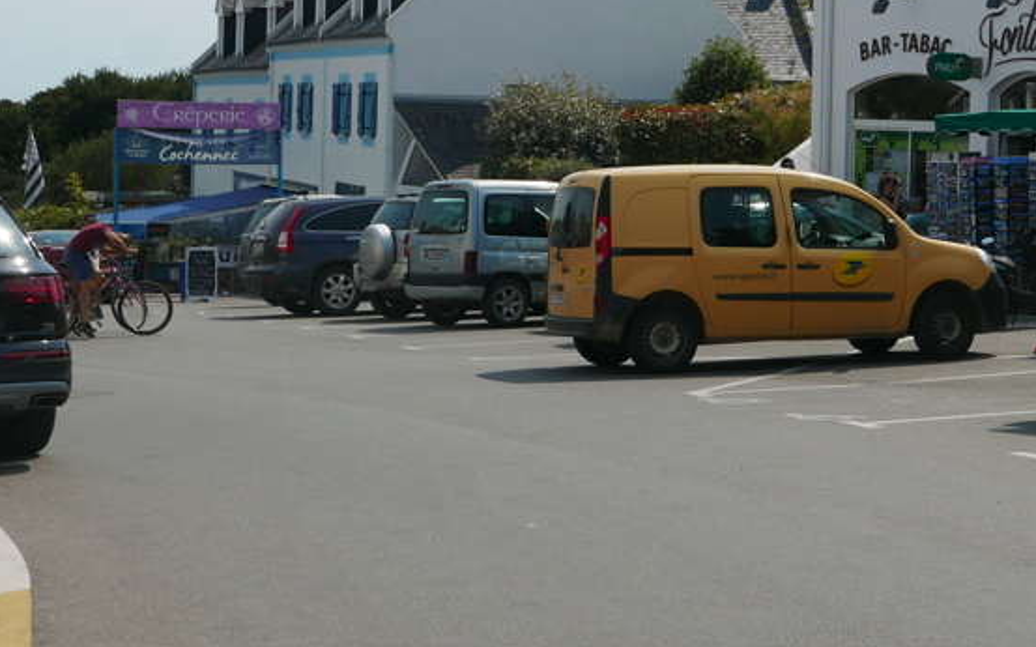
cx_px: 755
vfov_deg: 13.4
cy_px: 82
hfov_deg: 21.3
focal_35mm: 97
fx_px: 2738
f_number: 5.6
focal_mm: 19.9
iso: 200
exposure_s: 1/1600
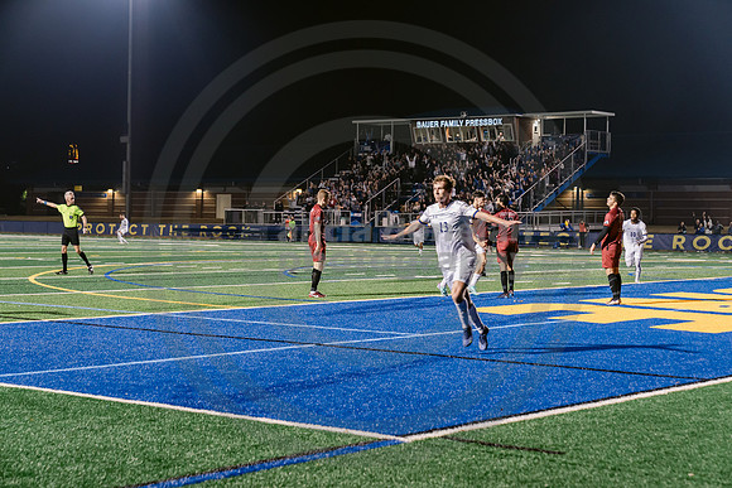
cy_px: 244
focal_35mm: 70
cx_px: 366
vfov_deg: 19.5
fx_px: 1424
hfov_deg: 28.8
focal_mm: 70
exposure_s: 1/160
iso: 2500
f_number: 4
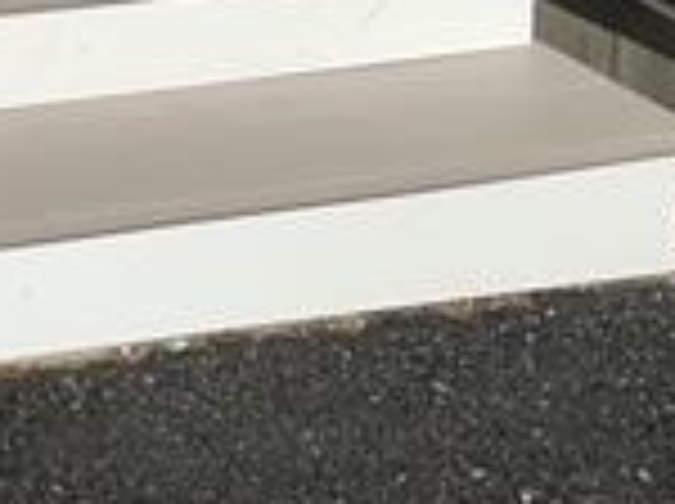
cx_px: -531
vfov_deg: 10.8
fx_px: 2414
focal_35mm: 124
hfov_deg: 14.1
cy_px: -522
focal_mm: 3
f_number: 1.8
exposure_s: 1/4065
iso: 20
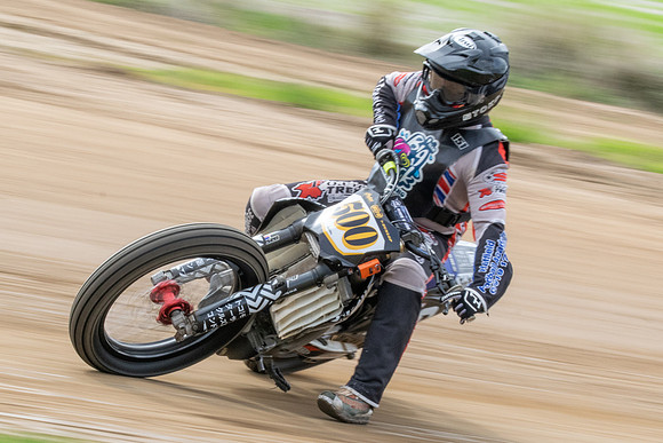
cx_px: 309
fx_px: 6942
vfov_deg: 3.6
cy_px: 219
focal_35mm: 377
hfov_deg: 5.5
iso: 640
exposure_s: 1/100
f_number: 22
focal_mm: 150
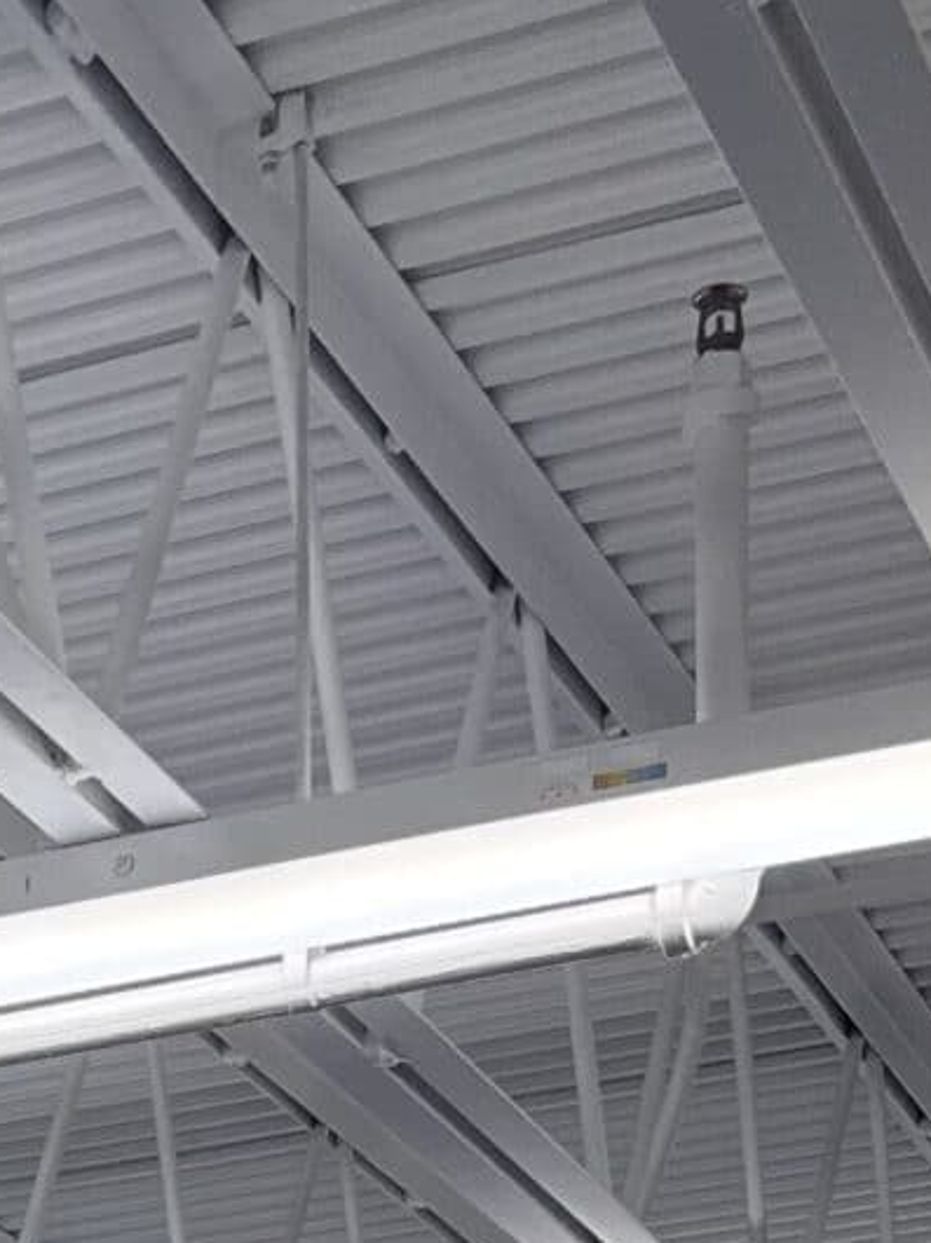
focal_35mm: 116
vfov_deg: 14.4
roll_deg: +0.3
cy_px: 2399
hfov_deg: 12.4
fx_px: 4163
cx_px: -199
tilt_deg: +2.5
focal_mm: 6.76
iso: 100
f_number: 1.78
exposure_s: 1/403
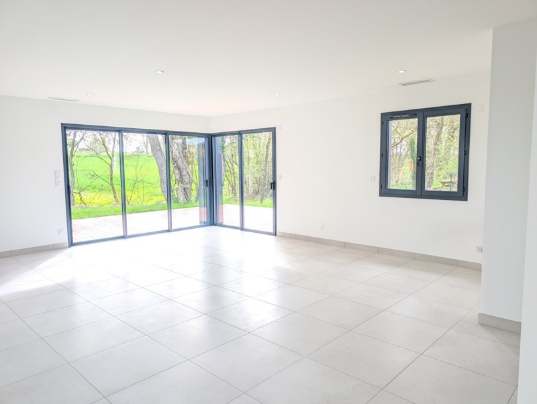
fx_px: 373
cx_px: 268
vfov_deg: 56.9
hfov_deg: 71.5
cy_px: 202
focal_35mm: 24
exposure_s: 1/95.9
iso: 22
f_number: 1.68
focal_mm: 6.9
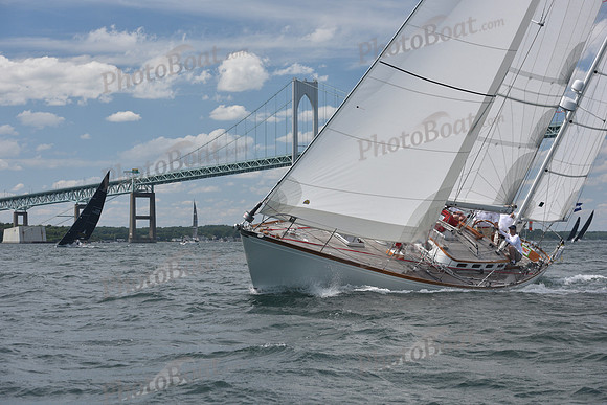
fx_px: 1349
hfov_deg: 25.4
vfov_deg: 17.1
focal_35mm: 80
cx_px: 304
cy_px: 202
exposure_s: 1/800
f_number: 7.1
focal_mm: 80
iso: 320
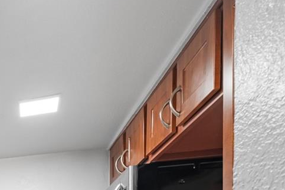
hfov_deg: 25.3
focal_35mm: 55
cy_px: 296
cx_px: -165
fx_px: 433
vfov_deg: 20.6
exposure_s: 1/3
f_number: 7.1
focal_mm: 16.5
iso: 320
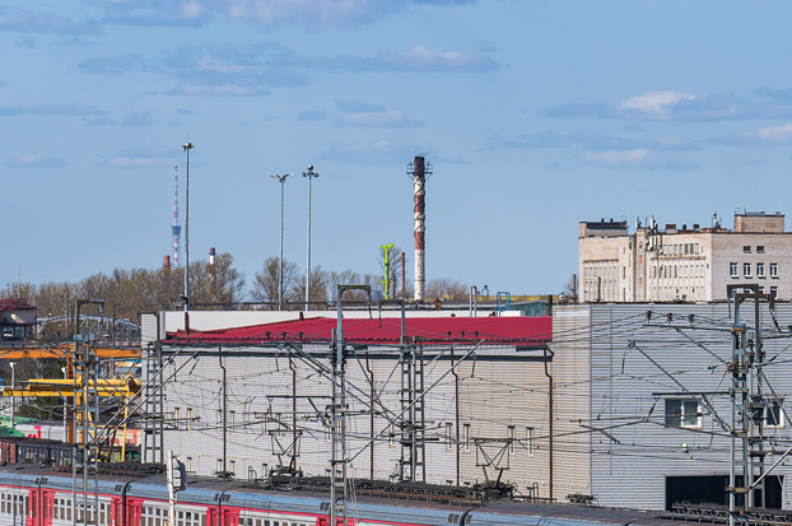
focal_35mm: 322
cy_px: 465
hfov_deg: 6.4
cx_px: 506
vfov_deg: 4.3
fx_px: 7080
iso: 200
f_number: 7.1
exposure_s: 1/800
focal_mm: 156.6
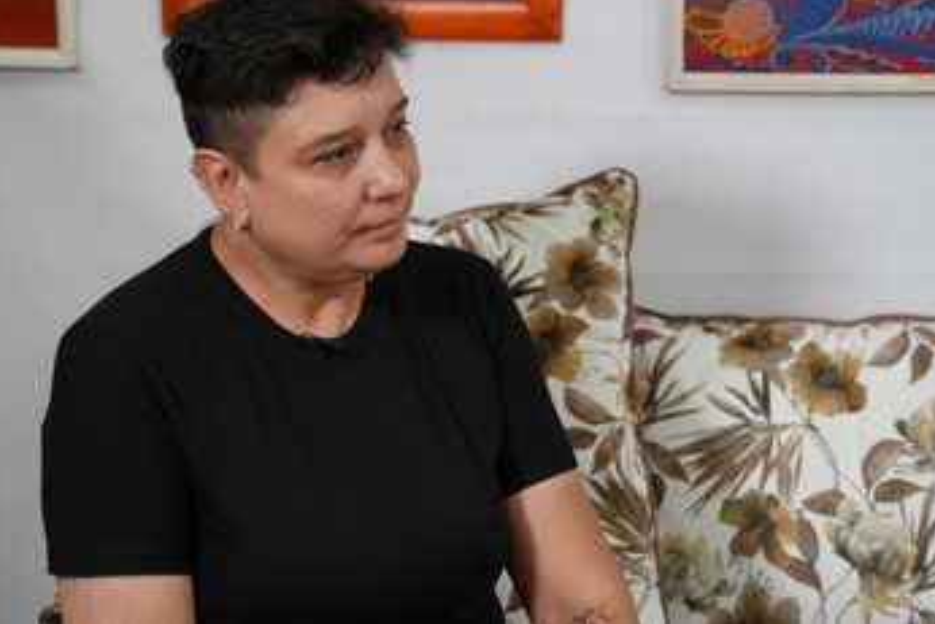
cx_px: 422
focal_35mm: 81
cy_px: 266
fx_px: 2105
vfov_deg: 16.9
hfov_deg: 25.0
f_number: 4
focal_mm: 70
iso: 1600
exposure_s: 1/160
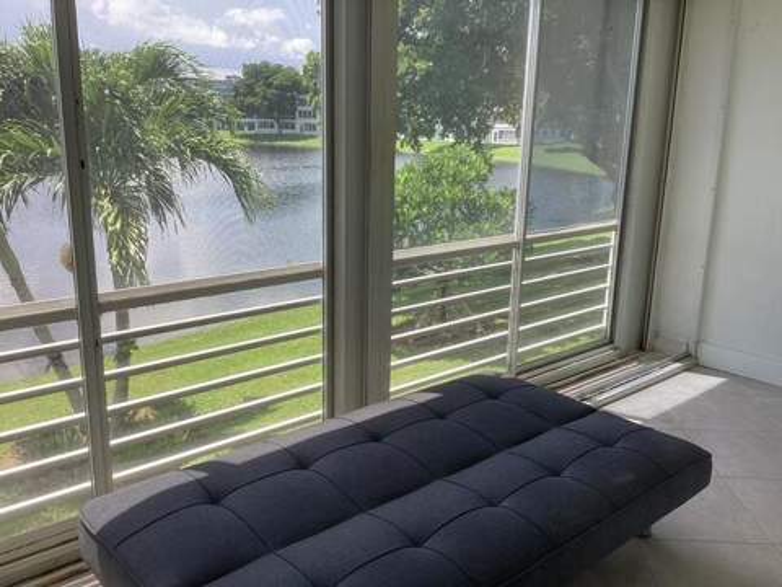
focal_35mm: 31
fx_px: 700
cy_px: 294
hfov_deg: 58.4
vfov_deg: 45.4
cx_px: 391
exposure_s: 1/344
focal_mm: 3.3
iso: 25
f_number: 2.4
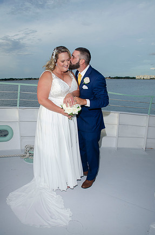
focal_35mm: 28
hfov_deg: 46.2
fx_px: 182
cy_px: 119
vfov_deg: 65.6
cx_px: 76
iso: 100
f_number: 8
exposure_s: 1/250
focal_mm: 18
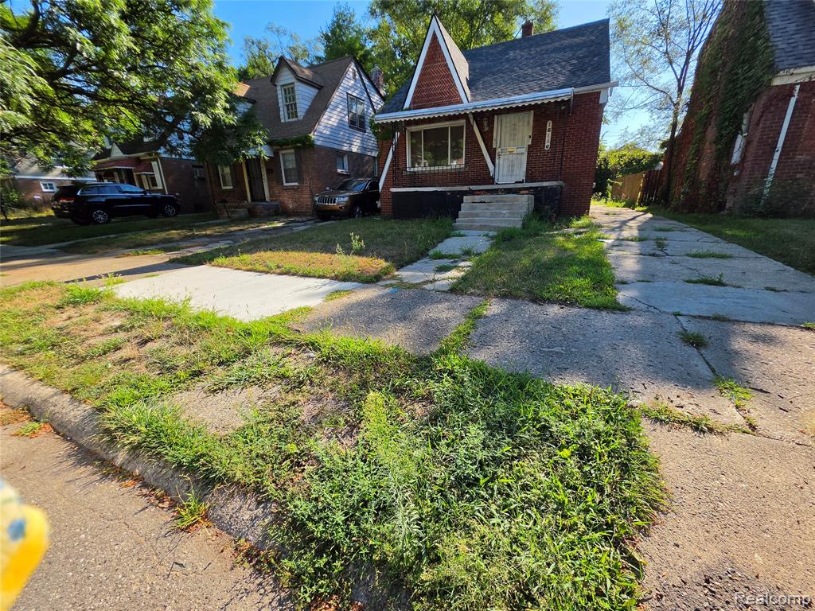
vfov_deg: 89.9
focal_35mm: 13
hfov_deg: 106.2
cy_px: 306
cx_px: 408
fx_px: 306
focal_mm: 2.2
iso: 32
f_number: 1.9
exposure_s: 1/1199
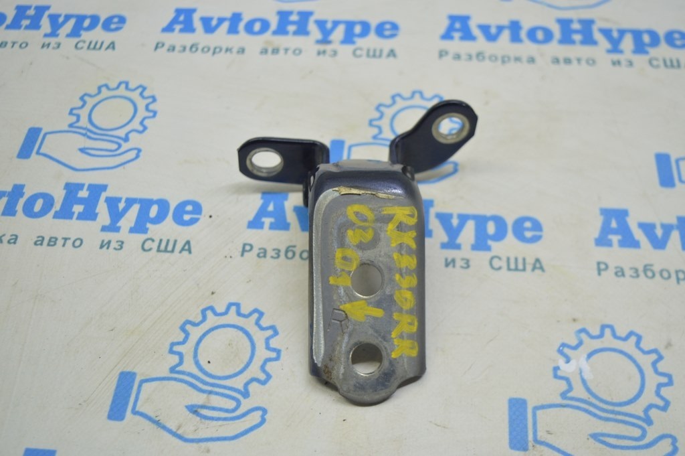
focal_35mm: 42
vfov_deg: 31.8
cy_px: 228
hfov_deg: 46.4
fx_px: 799
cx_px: 342
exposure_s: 1/50
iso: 400
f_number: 4.2
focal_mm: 28
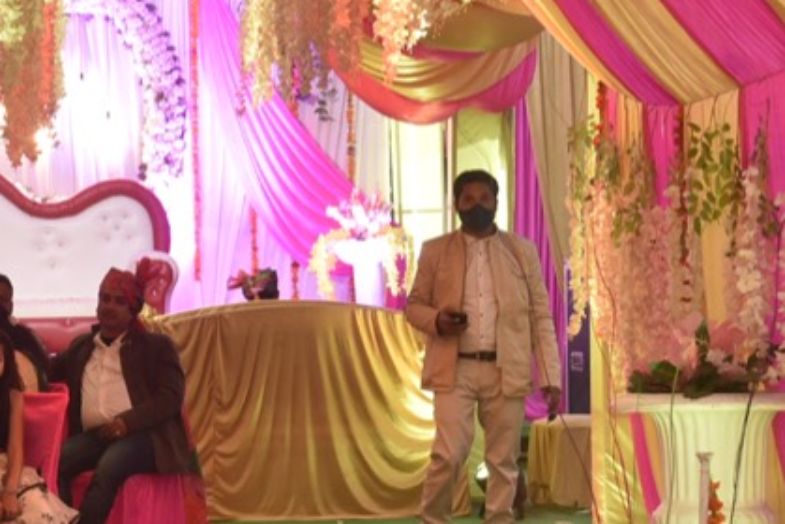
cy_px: 138
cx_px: -24
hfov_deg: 13.9
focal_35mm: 145
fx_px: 3164
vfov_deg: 9.5
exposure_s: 1/160
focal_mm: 38
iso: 1600
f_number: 4
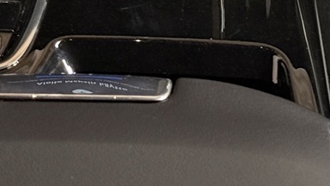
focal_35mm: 196
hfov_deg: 10.9
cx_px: 34
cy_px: -202
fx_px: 1715
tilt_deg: -31.6
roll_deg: +0.6
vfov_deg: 6.0
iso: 500
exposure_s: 1/37
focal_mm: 6.76
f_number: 1.78
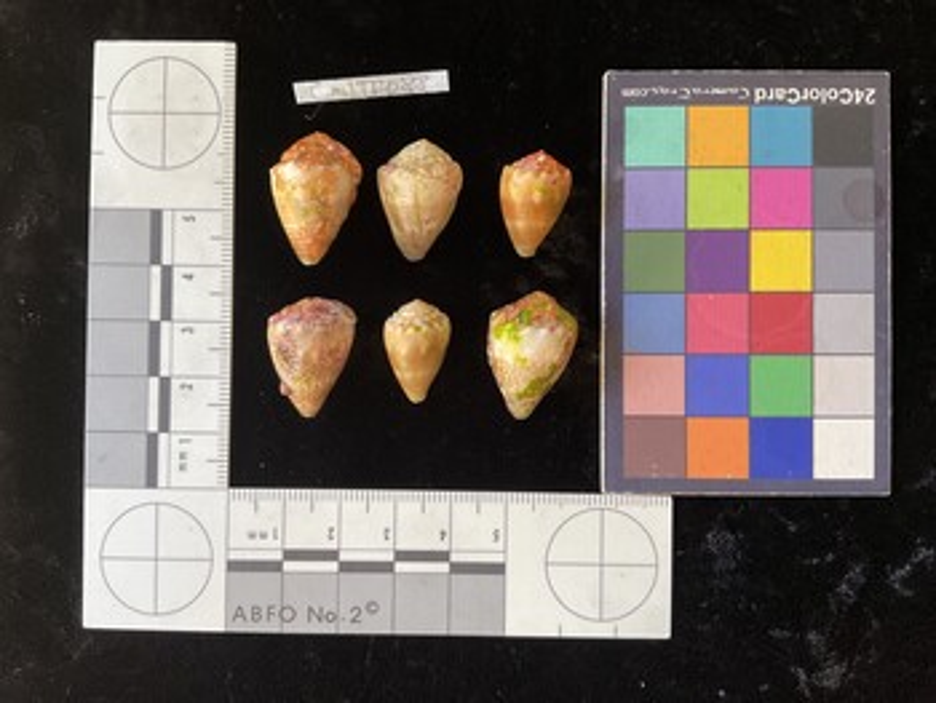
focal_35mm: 29
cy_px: 352
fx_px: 785
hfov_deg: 61.6
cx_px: 468
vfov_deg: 48.3
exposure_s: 1/60
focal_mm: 3
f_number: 1.8
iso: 100
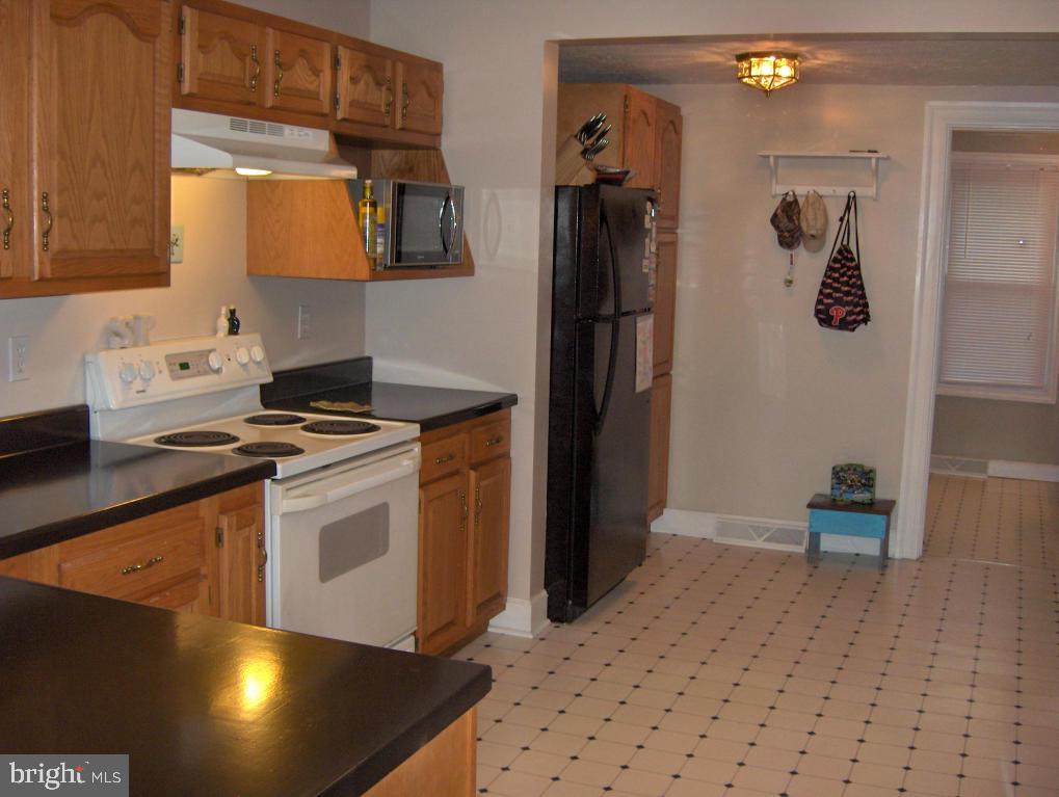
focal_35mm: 39
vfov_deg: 36.9
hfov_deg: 47.8
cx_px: 530
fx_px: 1195
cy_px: 398
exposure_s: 1/60
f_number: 2.8
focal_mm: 8
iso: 100
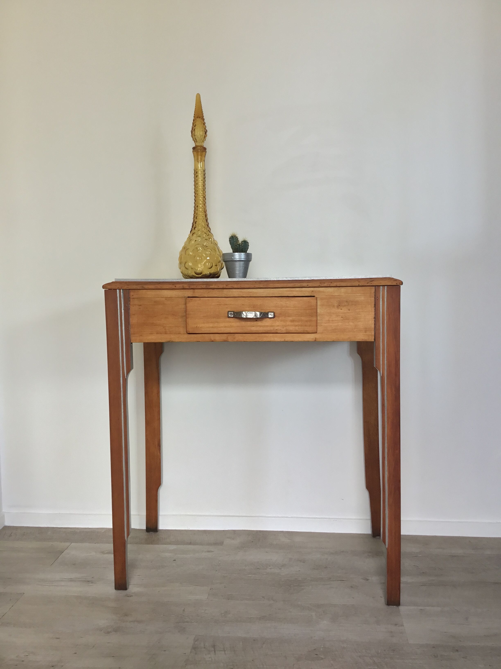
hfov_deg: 45.4
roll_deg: -0.1
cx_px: 250
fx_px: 598
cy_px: 334
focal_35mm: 31
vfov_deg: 58.4
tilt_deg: -4.4
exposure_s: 1/33
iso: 25
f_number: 2.4
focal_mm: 3.3
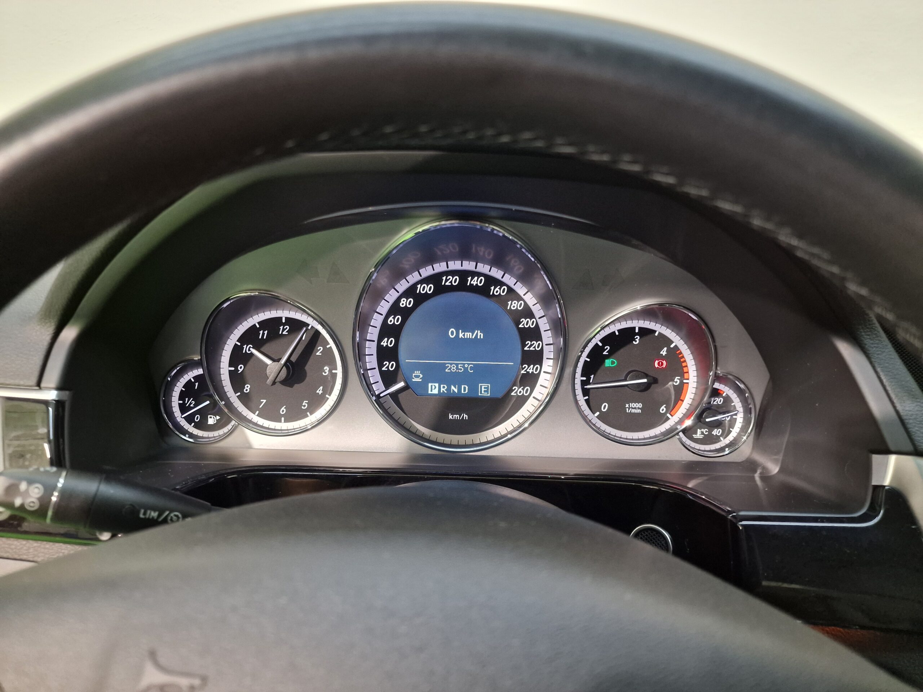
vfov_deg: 58.9
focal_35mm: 23
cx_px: 462
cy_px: 346
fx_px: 613
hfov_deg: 73.9
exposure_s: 1/33
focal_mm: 6.4
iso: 400
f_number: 1.8
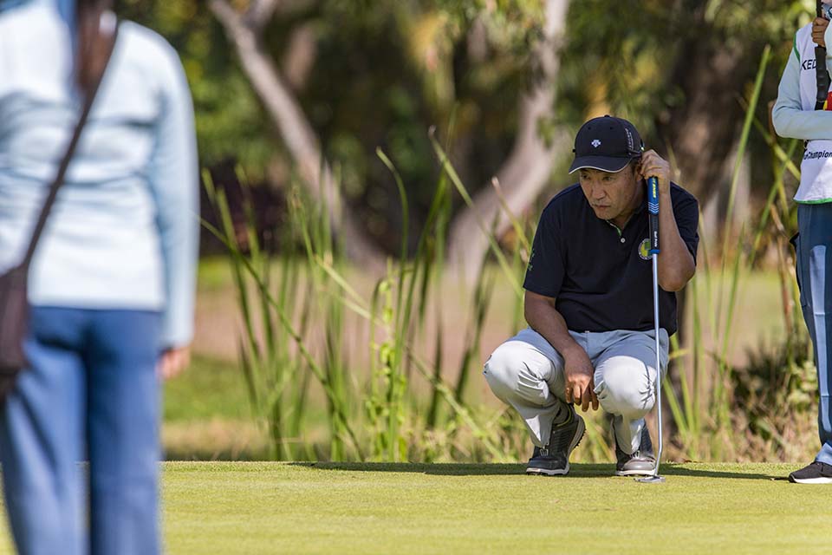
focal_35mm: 650
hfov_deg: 3.2
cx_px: 416
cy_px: 278
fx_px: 15021
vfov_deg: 2.1
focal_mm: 650
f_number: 8
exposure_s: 1/2000
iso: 1250
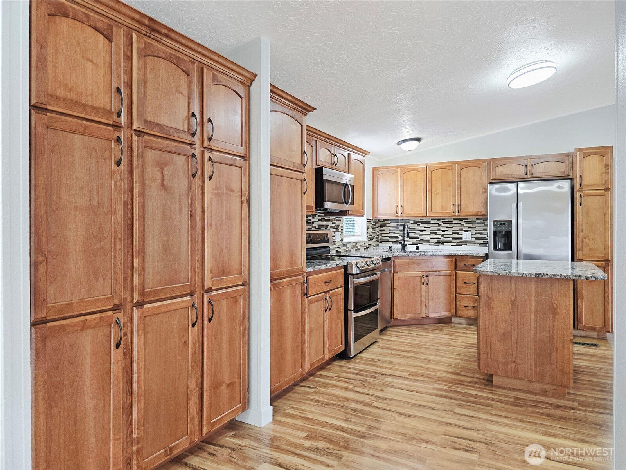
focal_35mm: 23
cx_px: 313
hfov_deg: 73.9
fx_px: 416
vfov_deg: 58.9
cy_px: 235
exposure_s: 1/120
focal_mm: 6.3
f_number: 1.7
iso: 250
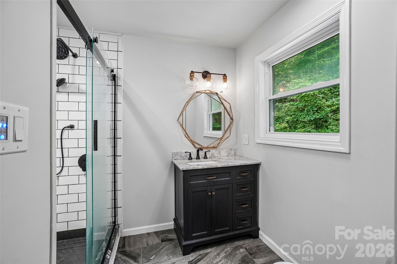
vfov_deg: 77.3
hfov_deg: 100.4
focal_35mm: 15
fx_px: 165
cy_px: 132
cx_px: 198
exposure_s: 1/6
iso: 400
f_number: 8
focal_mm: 10
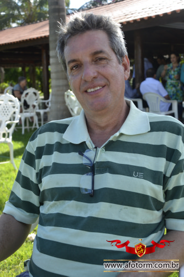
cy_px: 138
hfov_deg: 28.1
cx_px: 92
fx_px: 368
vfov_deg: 41.1
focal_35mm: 48
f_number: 5.6
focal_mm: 32
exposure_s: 1/125
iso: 100
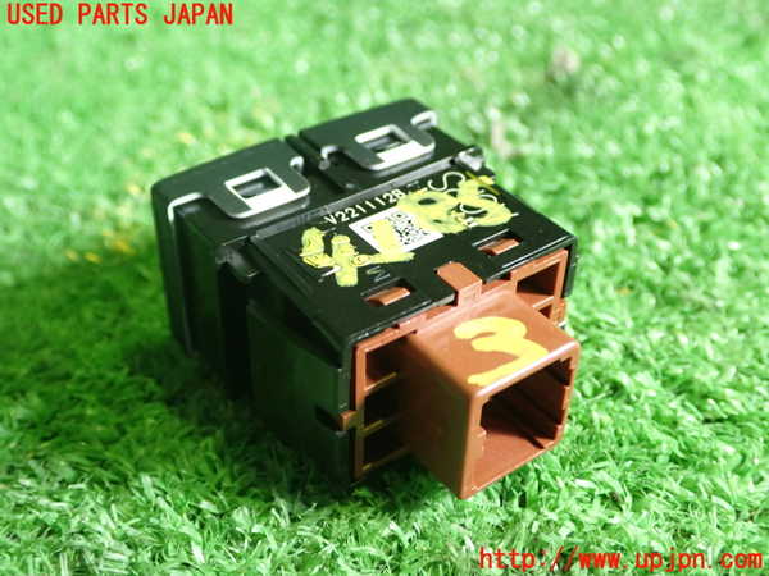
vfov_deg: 32.9
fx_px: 977
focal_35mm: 44
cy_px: 288
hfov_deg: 42.9
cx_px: 384
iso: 800
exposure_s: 1/40
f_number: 2.9
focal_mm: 7.84
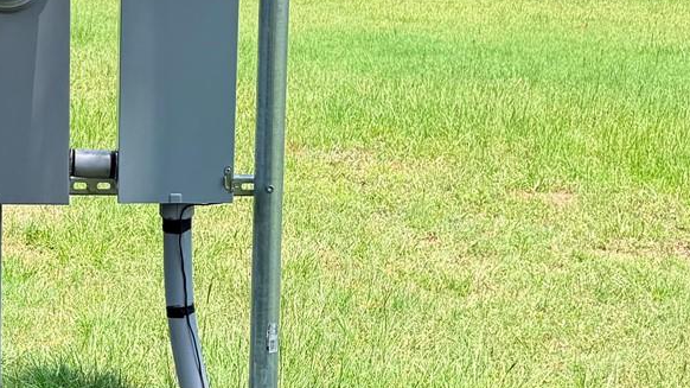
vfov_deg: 13.1
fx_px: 1683
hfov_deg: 22.1
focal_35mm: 92
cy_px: 212
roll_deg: +1.7
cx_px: -45
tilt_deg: -11.1
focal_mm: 6.76
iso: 80
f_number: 1.78
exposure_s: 1/2299
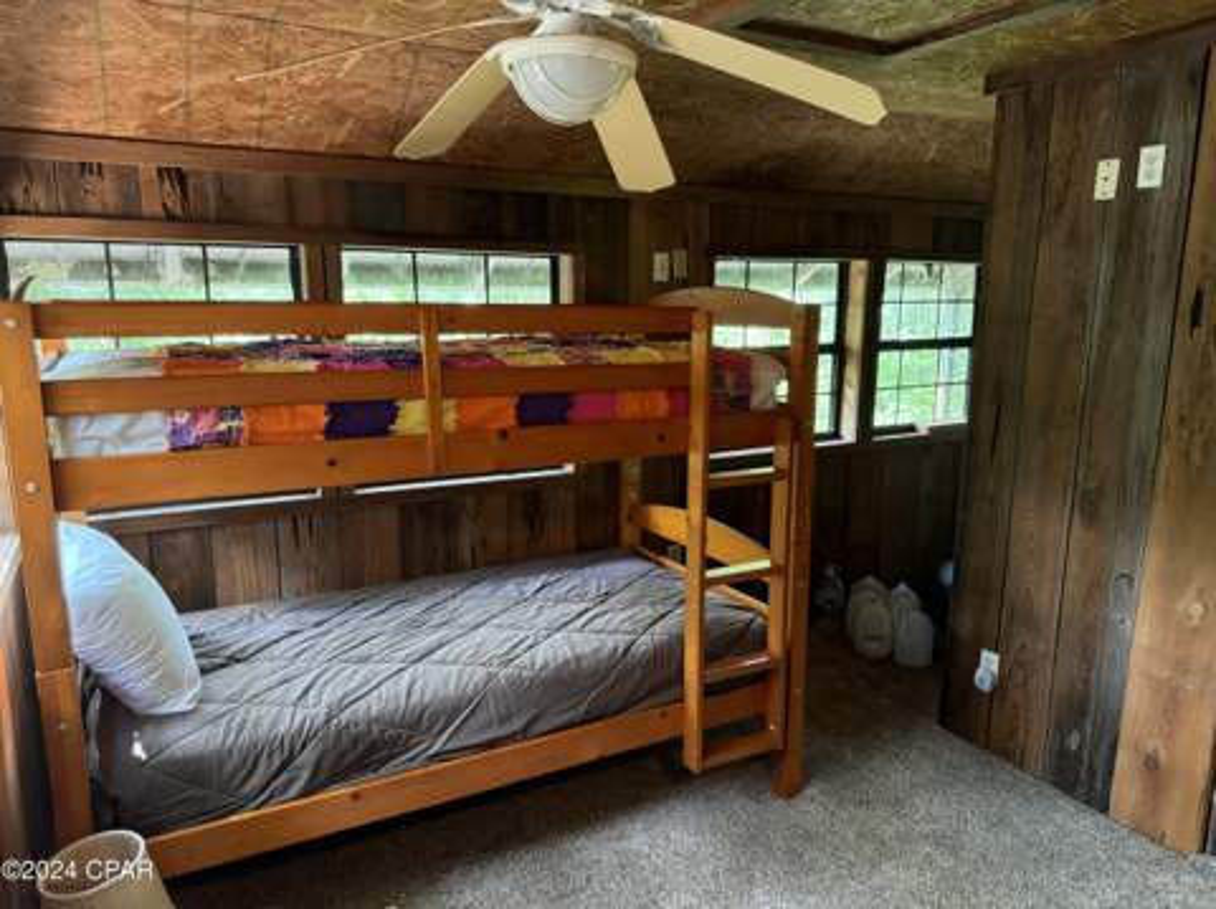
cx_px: 608
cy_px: 454
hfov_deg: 71.7
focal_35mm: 24
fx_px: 842
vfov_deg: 56.7
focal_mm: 6.76
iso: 800
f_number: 1.78
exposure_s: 1/60
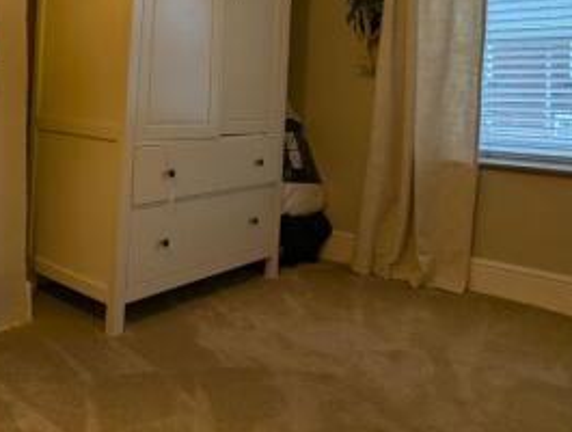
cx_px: 181
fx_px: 580
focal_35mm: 35
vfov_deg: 39.1
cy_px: 79
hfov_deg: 51.3
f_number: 2.2
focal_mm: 2.35
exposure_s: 1/25
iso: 61
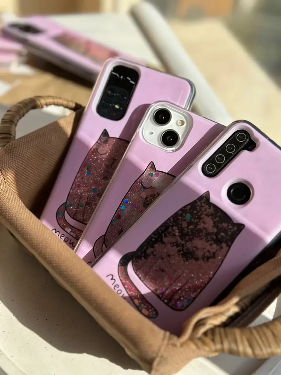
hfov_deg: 30.3
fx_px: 520
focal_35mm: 48
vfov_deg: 39.7
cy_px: 188
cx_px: 140
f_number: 1.78
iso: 100
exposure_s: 1/7092
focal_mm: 6.86
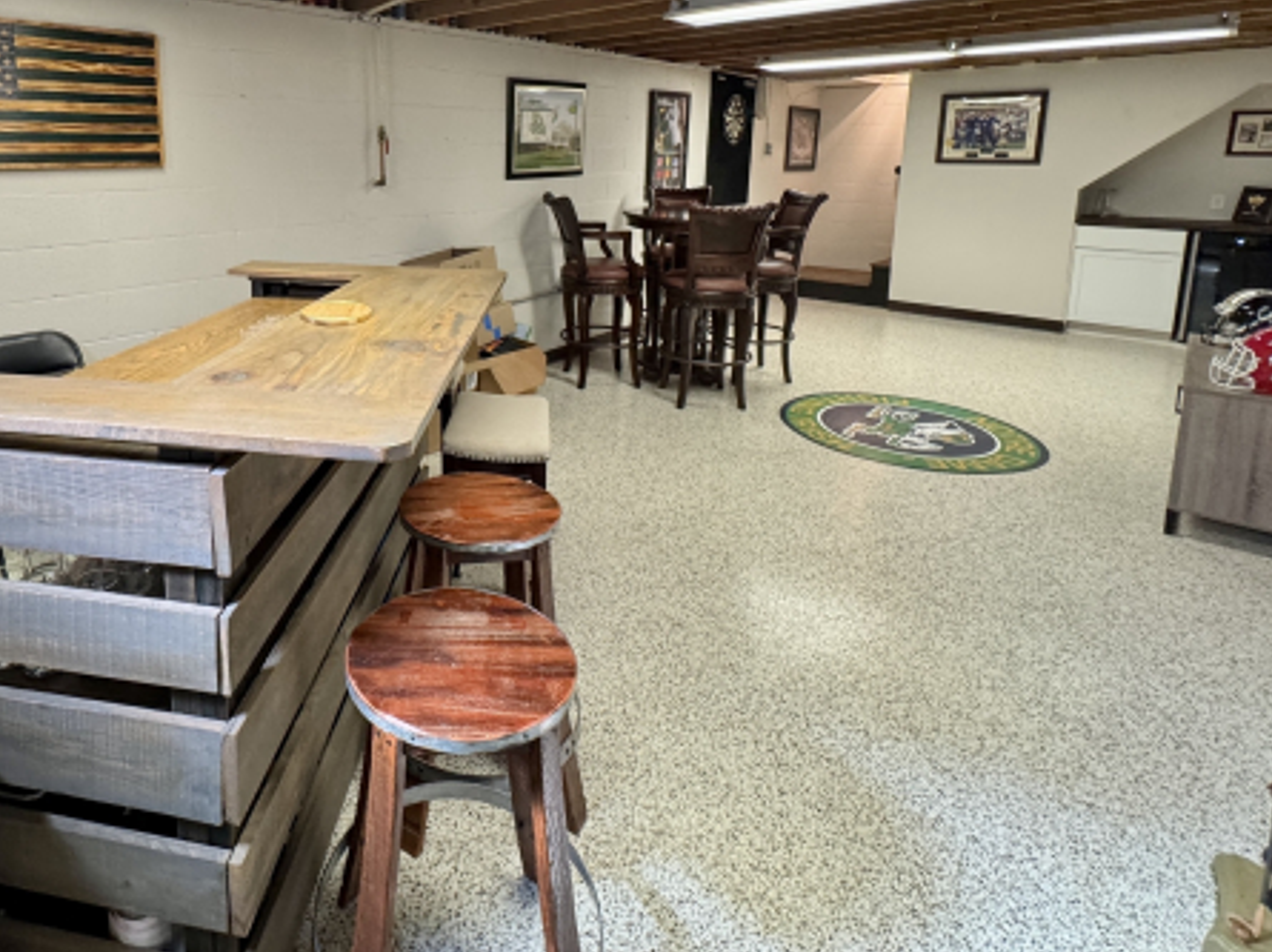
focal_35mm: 21
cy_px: 263
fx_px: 771
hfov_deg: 76.3
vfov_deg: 60.6
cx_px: 416
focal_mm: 2.22
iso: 320
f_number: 2.2
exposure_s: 1/60
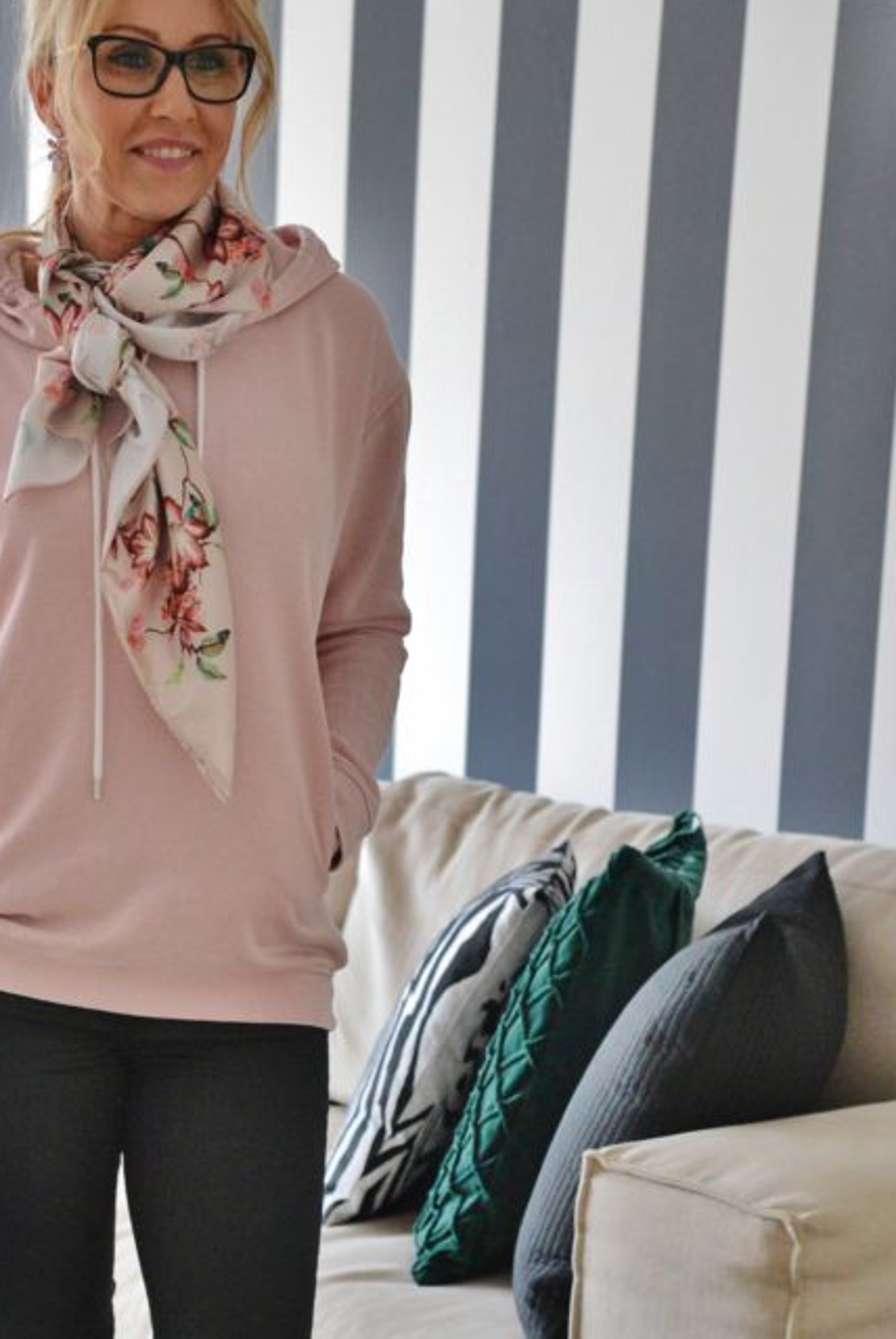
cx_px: 207
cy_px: 960
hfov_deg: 13.1
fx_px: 3874
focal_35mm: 104
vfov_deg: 19.5
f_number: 5
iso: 6400
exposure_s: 1/40
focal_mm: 65
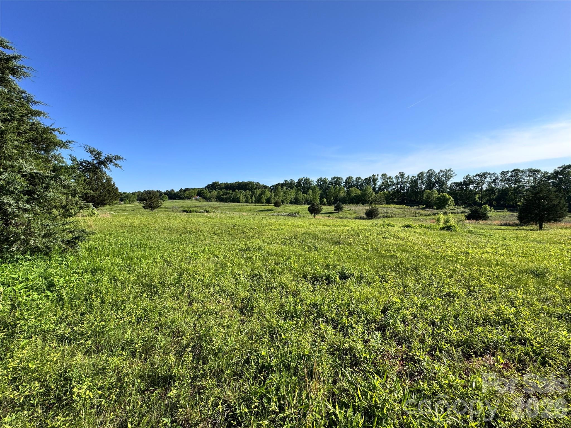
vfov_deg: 85.7
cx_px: 286
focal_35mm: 14
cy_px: 214
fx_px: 231
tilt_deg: -3.0
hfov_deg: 102.1
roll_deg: +1.6
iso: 40
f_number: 2.2
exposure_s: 1/1567
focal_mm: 2.22
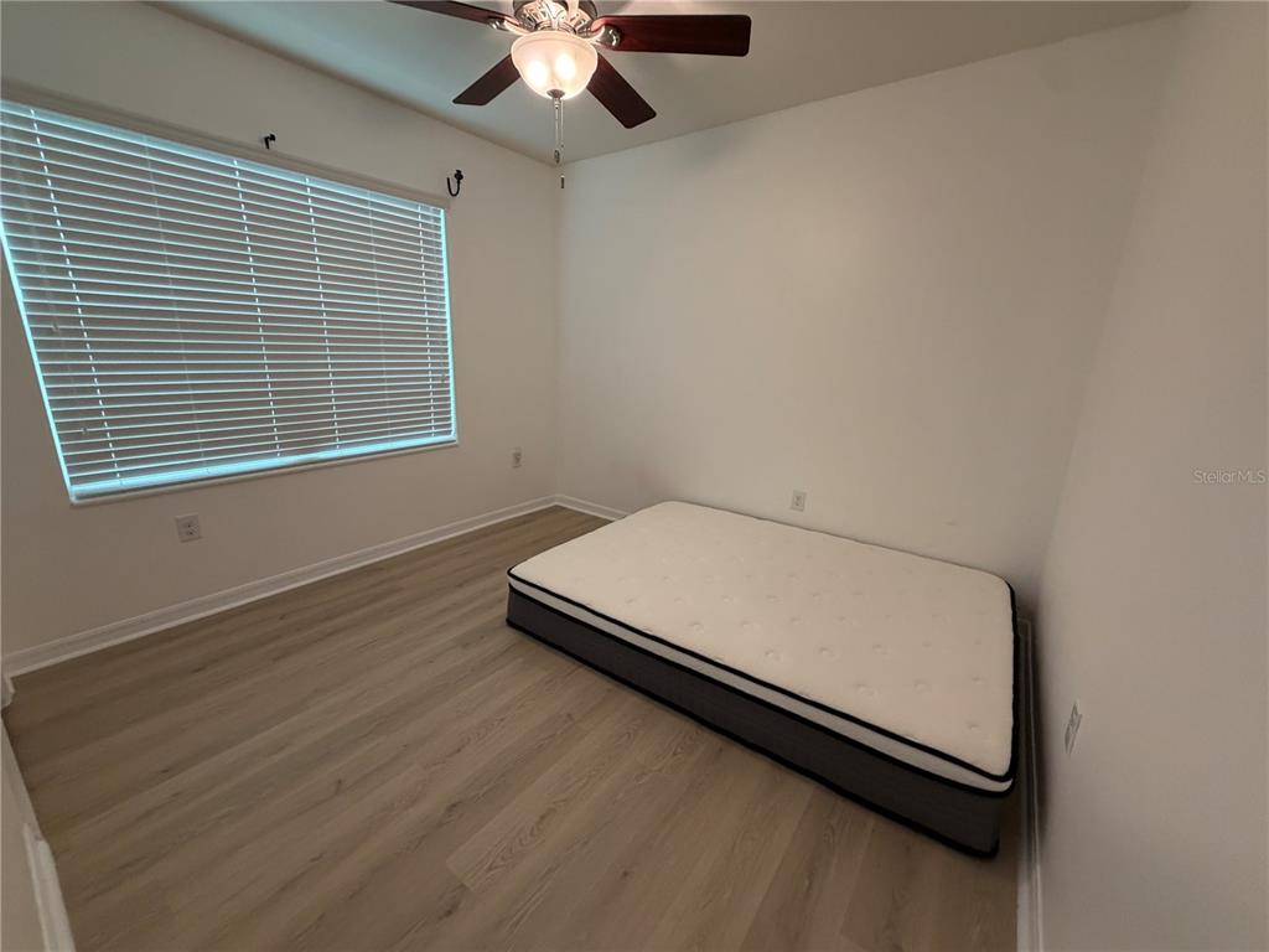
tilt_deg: -15.7
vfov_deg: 85.7
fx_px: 513
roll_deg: +0.0
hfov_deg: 102.1
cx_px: 634
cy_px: 476
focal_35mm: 14
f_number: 2.2
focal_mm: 2.22
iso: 320
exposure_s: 1/120
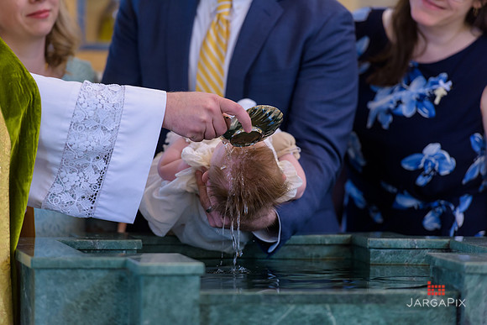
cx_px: 244
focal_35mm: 190
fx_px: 2571
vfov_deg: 7.2
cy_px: 162
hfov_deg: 10.8
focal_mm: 190
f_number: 3.2
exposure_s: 1/200
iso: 1000
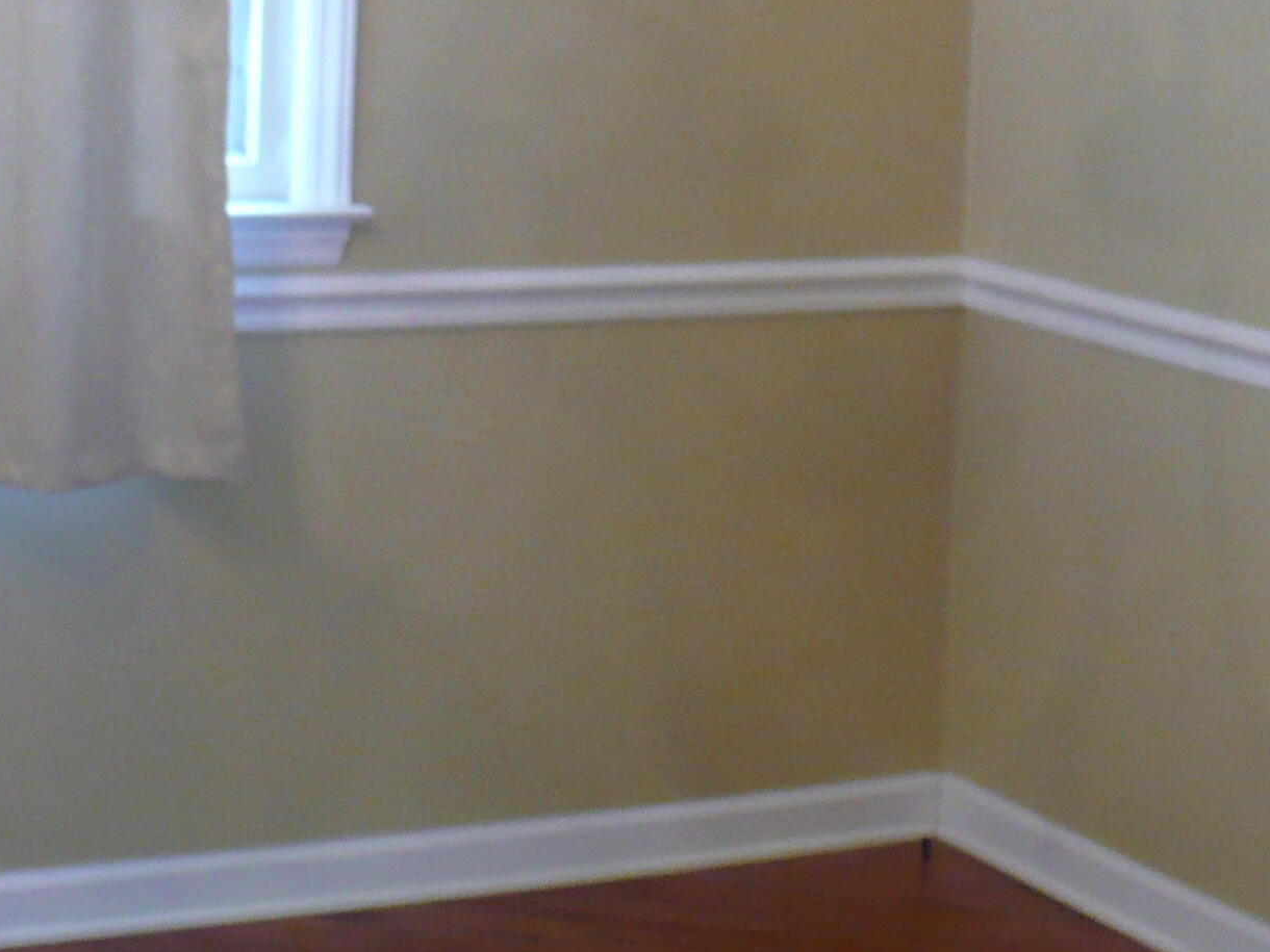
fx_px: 3339
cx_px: 717
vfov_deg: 15.9
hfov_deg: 21.5
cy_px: -5
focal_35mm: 91
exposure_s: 1/15
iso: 200
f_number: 2.8
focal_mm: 6.1
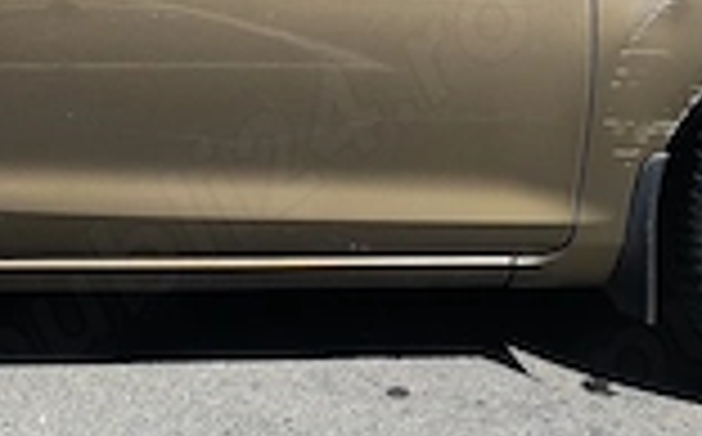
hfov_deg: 21.0
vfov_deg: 12.2
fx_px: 1796
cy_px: -445
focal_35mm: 94
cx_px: -76
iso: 50
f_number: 1.65
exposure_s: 1/1051
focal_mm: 6.14
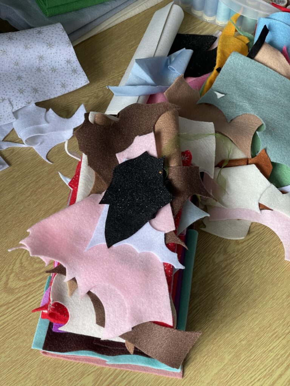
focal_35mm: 64
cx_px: 145
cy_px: 193
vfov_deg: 30.3
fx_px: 715
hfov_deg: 22.9
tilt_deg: -52.5
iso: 125
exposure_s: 1/99
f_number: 2.2
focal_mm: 7.5
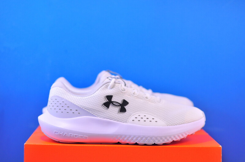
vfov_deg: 18.1
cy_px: 81
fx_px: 510
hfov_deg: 27.0
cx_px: 122
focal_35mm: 75
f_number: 2
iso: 250
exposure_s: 1/320
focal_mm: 50
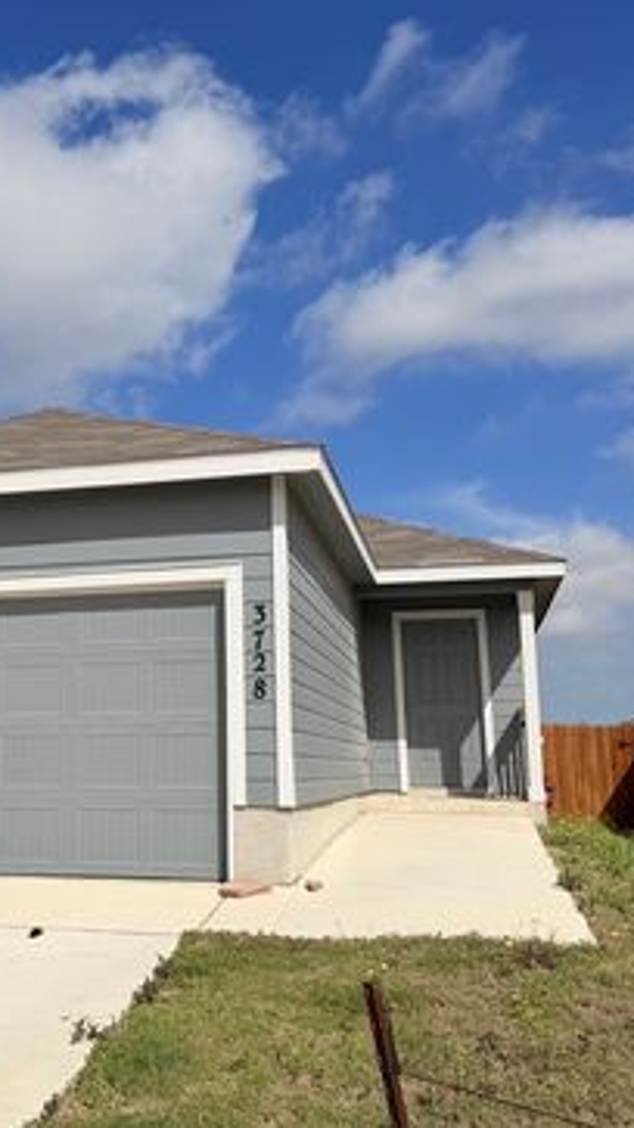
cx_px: 140
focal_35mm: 36
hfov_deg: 32.1
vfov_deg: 55.3
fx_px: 1077
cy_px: 573
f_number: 1.78
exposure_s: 1/14286
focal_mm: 6.76
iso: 80
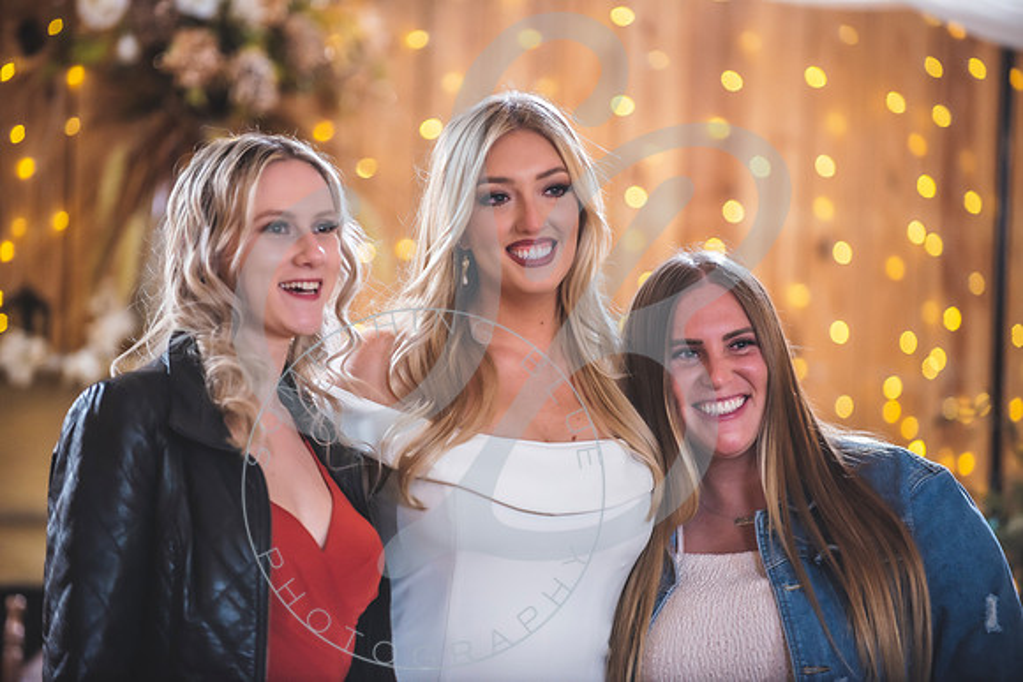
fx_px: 4832
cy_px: 341
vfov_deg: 8.1
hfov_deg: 12.1
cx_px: 512
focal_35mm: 170
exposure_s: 1/200
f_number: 2.8
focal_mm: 170
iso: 640
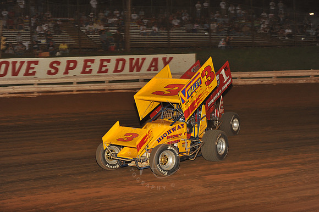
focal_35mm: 70
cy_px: 106
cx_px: 160
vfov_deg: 19.4
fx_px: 620
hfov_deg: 28.9
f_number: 8
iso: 800
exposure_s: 1/320
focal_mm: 70
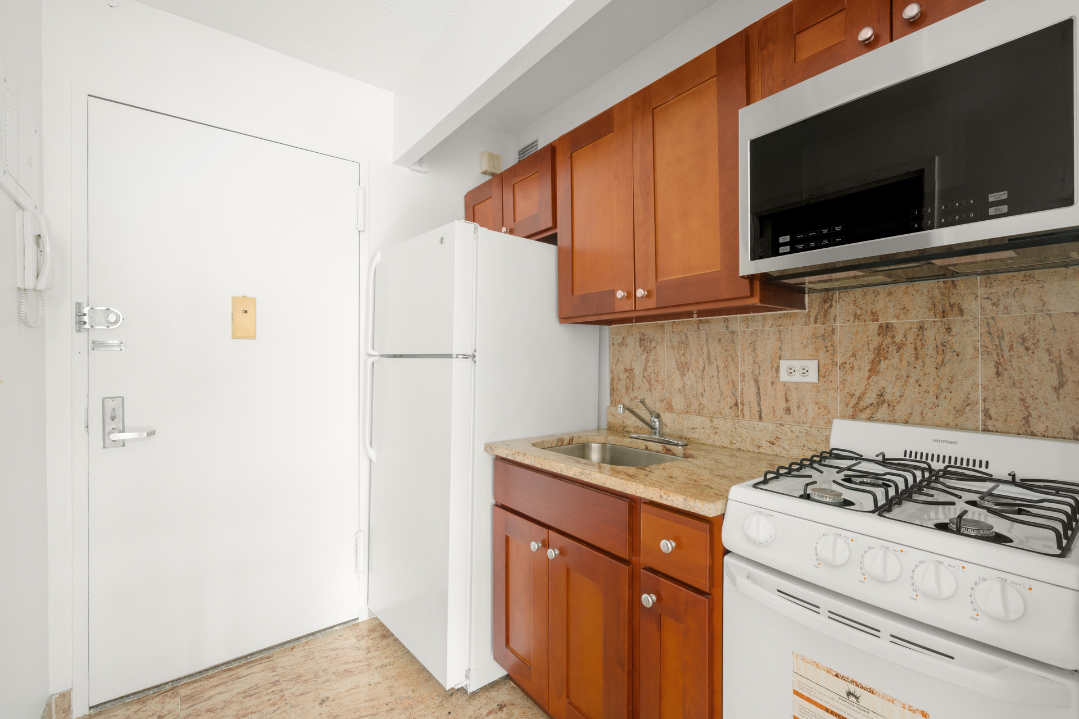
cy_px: 360
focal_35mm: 15
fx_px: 450
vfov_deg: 77.3
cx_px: 540
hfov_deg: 100.4
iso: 640
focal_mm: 15
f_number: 11
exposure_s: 10
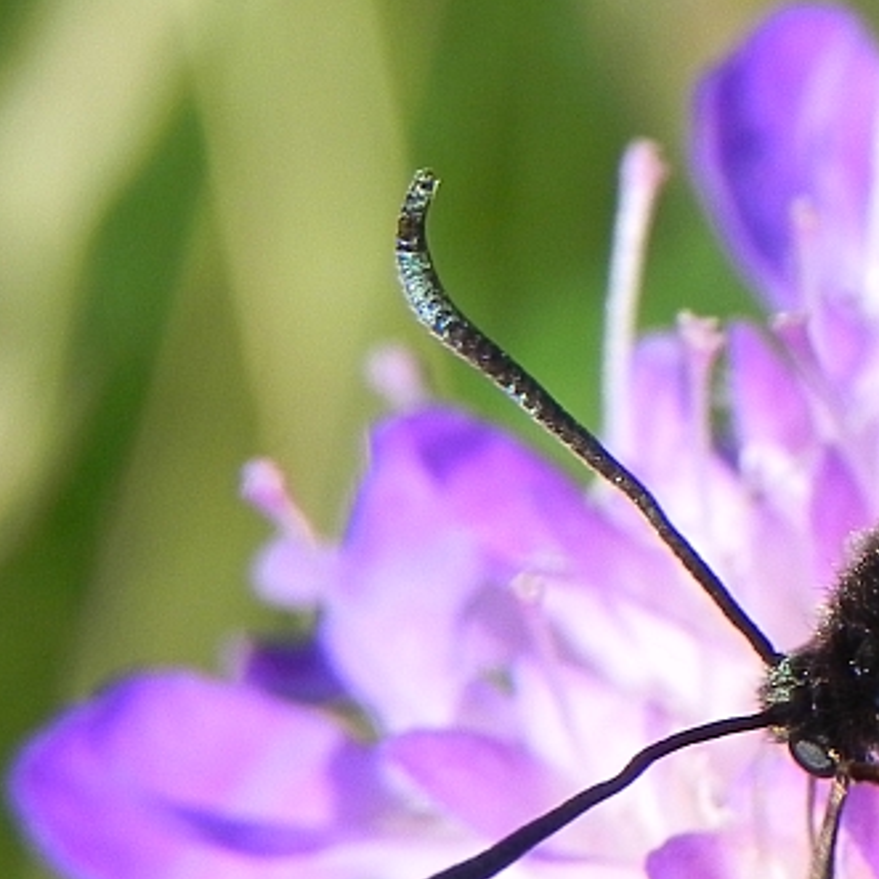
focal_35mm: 287
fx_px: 8245
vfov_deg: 6.1
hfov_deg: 6.0
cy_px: 855
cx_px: 1251
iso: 160
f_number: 5
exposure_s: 1/520
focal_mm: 18.8
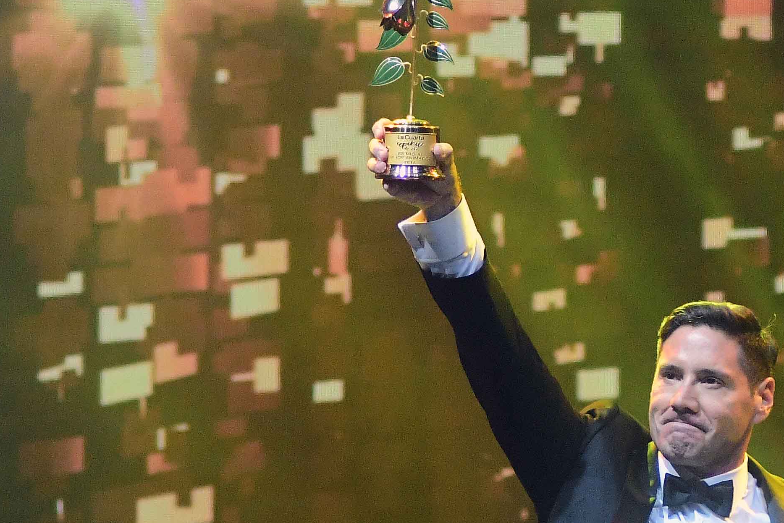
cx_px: 658
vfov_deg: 1.8
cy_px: 399
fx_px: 16943
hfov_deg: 2.7
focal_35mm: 778
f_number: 2.8
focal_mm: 170
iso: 2000
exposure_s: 1/640
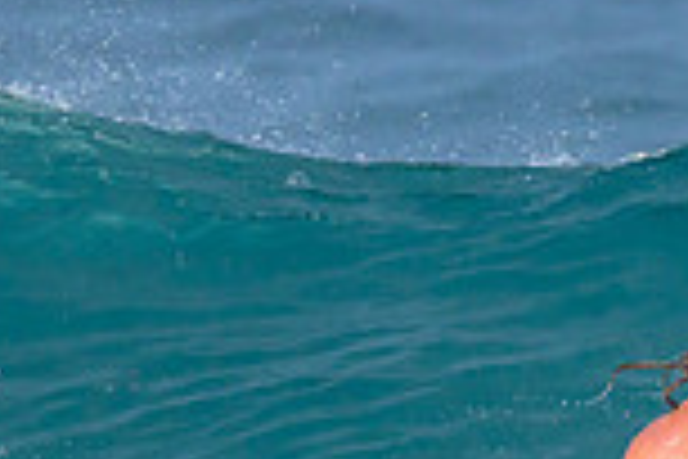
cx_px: 1092
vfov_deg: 0.4
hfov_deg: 0.6
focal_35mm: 3448
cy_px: 529
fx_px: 65890
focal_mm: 800
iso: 1000
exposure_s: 1/1600
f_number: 11
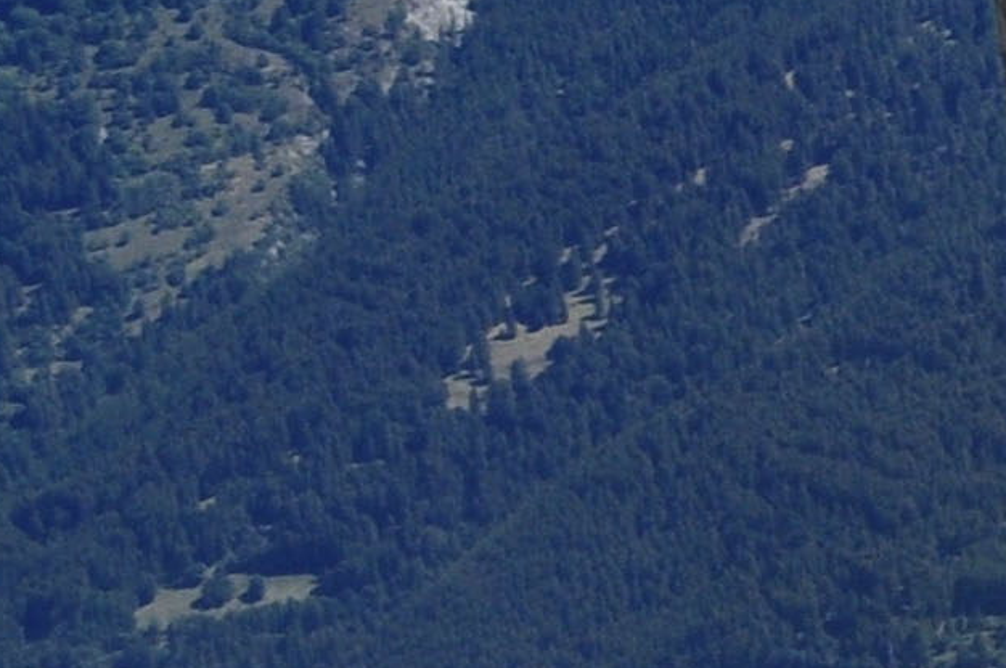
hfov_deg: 7.5
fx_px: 6309
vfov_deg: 6.0
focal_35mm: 226
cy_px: -454
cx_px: 3397
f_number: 11
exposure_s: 1/350
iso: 200
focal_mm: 22
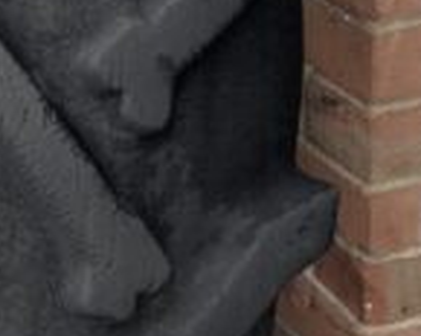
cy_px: 98
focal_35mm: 124
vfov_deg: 12.4
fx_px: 1545
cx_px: -256
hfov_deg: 14.3
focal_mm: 6.81
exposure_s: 1/59.3
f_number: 1.85
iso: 19
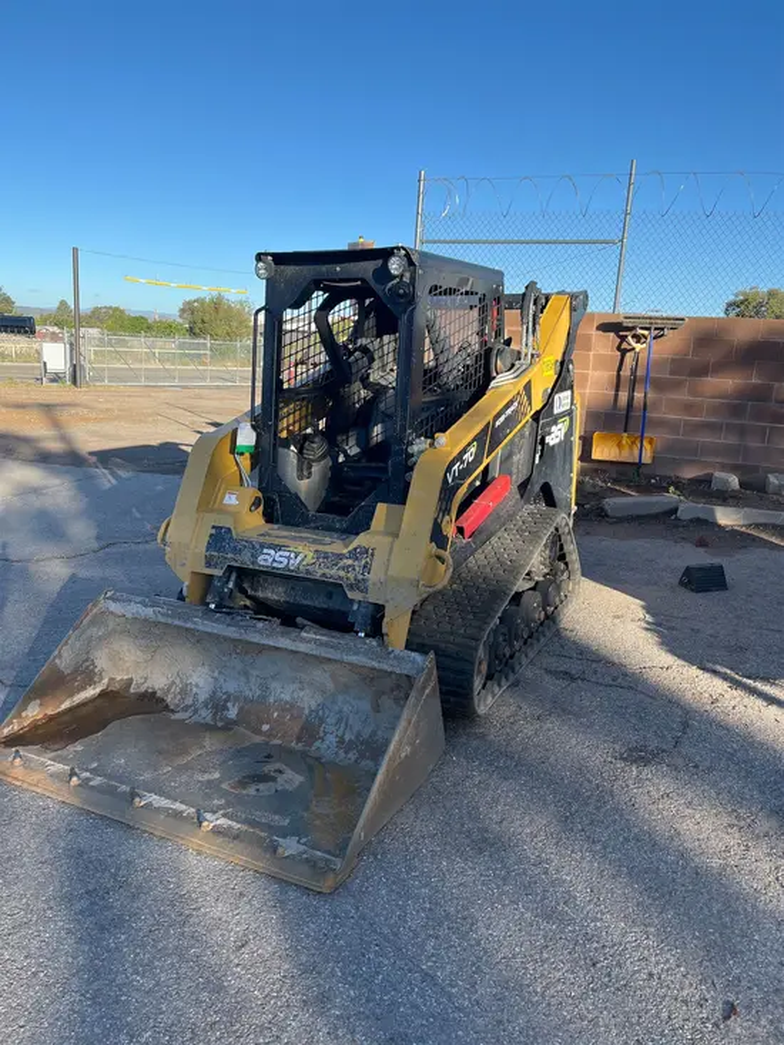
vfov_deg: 67.3
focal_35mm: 26
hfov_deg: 53.1
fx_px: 785
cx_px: 392
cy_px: 522
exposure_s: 1/1558
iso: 50
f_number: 1.6
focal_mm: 5.1
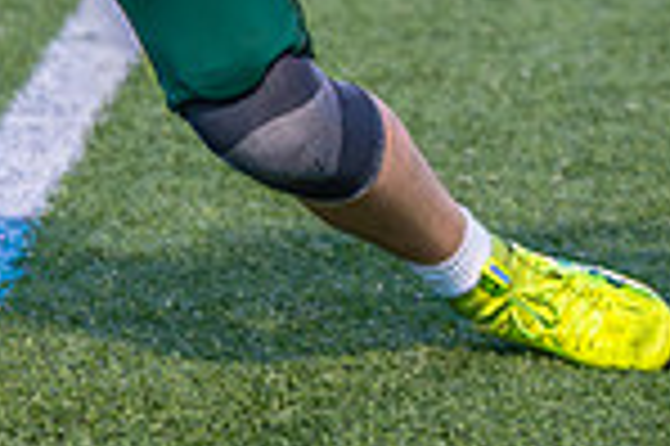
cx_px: 751
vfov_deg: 2.7
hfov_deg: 4.0
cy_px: -435
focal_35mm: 509
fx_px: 9463
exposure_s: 1/1000
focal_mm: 95
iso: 1600
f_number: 2.8
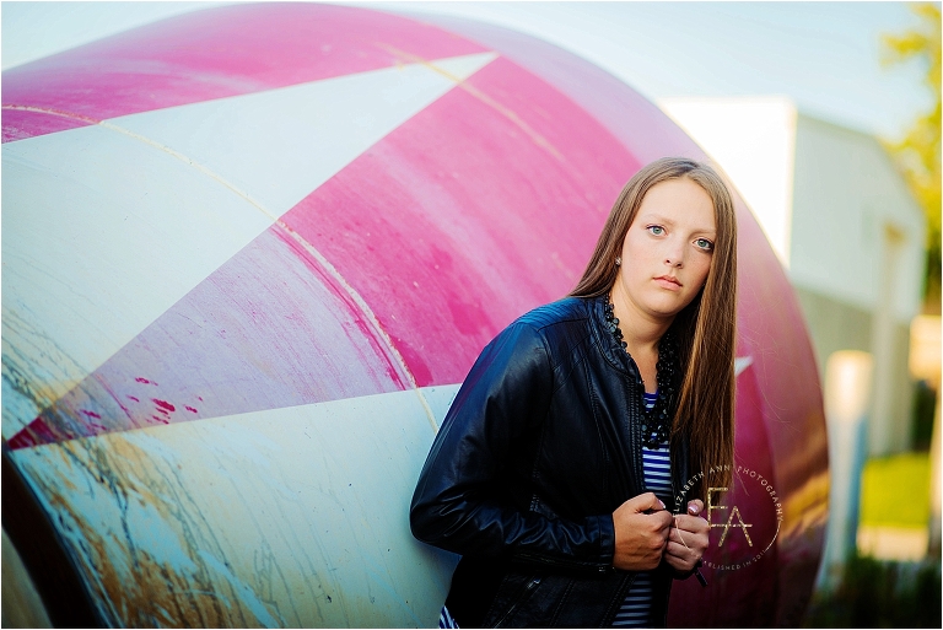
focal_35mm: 85
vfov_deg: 16.1
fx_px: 2228
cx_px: 472
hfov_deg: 23.9
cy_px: 315
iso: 200
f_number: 2
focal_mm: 85
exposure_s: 1/1000
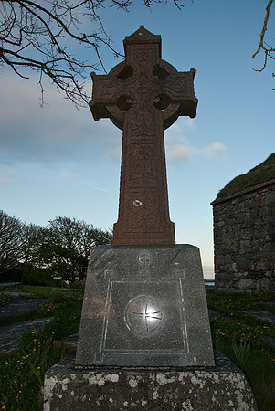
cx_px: 138
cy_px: 206
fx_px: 309
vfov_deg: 67.3
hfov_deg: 48.0
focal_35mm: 27
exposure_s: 1/250
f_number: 7.1
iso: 400
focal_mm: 18
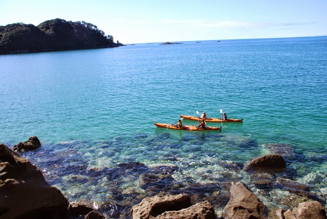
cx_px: 164
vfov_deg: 43.7
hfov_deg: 61.9
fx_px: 273
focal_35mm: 30
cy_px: 110
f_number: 7.1
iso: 100
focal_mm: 20
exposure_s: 1/200
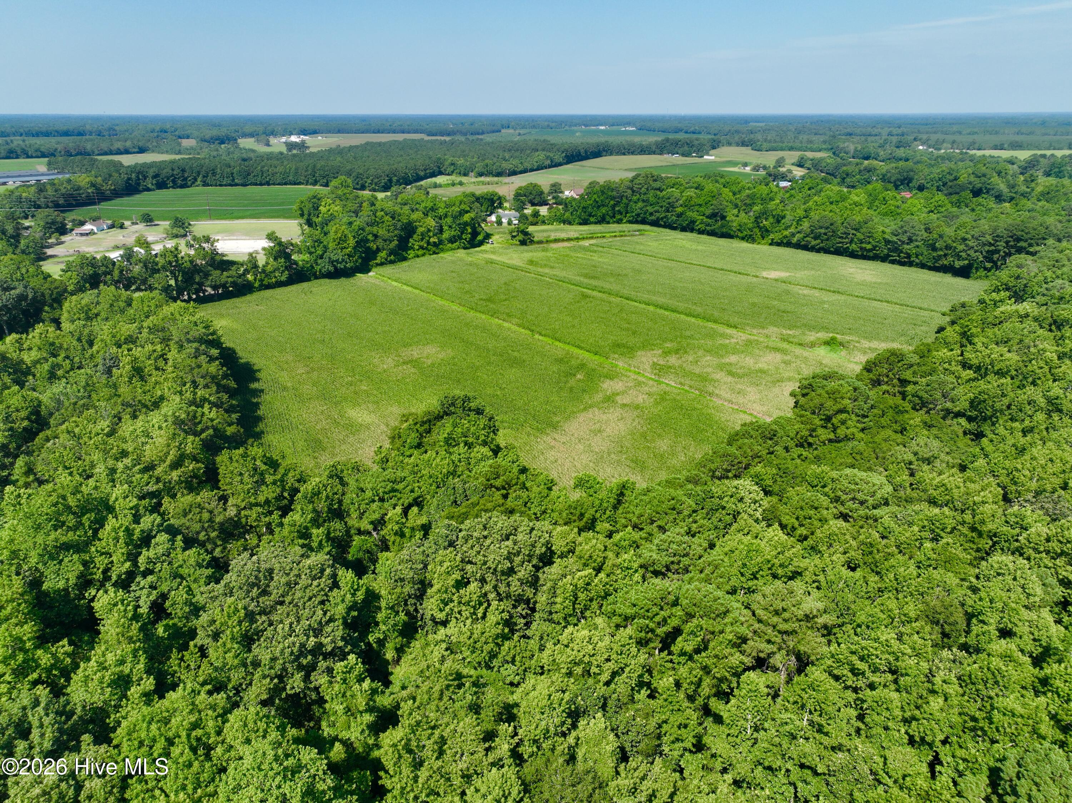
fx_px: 743
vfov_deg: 56.8
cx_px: 536
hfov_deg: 71.6
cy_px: 402
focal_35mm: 24
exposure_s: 1/1250
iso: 110
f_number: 2.8
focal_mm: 12.29
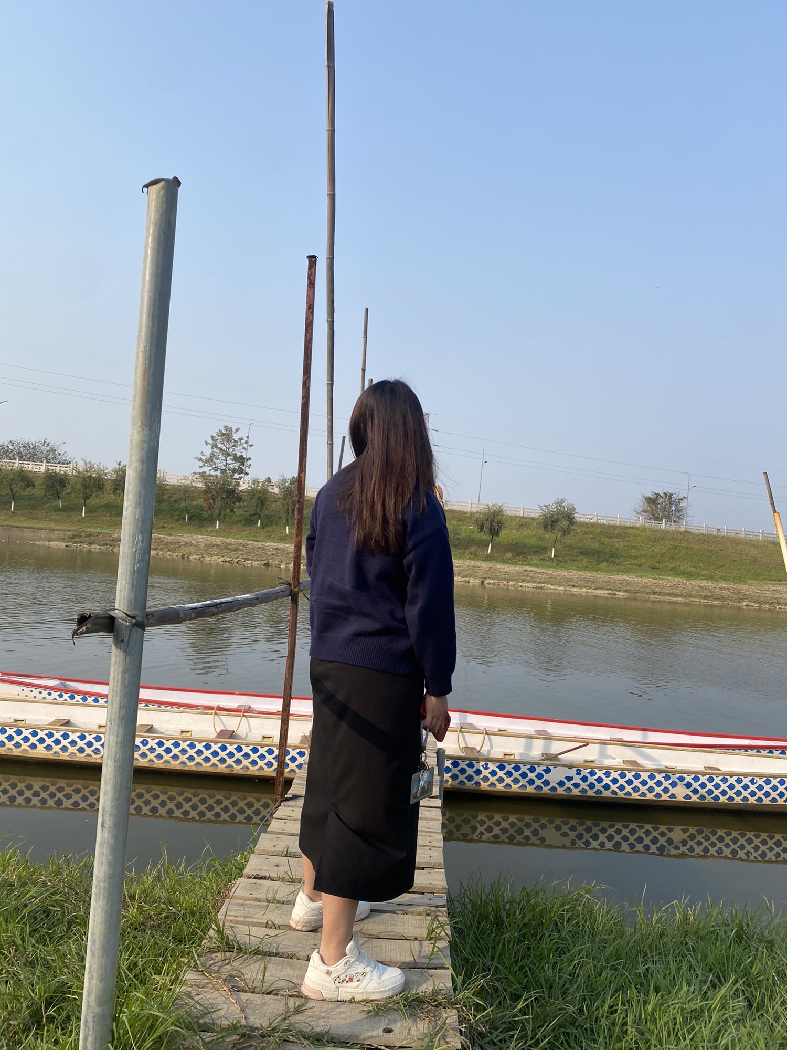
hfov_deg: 53.1
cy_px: 525
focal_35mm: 26
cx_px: 394
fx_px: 788
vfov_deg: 67.3
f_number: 1.8
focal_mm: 4.25
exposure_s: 1/2066
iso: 32
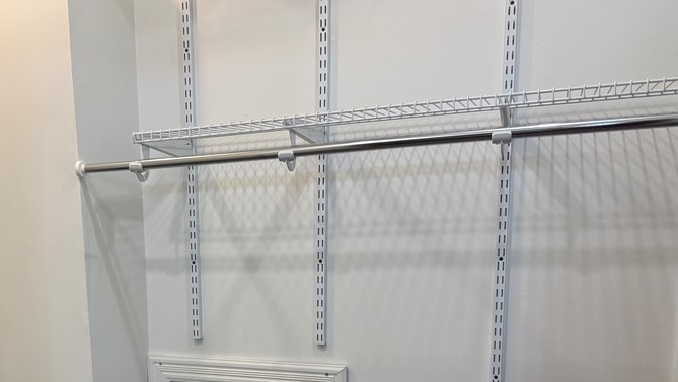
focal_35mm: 40
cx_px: 196
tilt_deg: -6.4
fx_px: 719
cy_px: 340
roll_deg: +1.9
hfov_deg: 49.1
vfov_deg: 28.6
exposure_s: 1/120
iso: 200
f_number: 1.78
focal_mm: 6.76
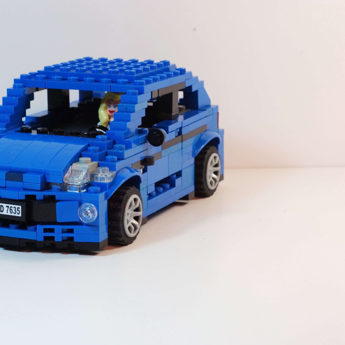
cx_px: 100
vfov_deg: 18.1
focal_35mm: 96
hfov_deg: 18.0
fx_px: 1082
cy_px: 172
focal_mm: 50
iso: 800
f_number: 14
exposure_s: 1/25
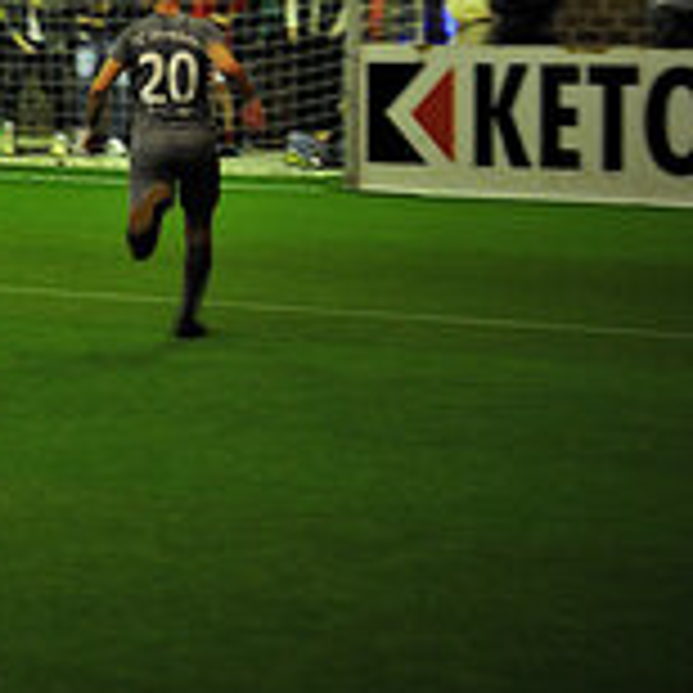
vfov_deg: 10.9
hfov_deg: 10.9
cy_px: 112
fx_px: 3601
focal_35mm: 159
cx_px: -63
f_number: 4.8
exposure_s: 1/25
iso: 1600
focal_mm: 48
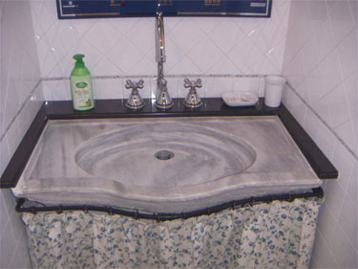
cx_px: 179
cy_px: 134
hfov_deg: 51.4
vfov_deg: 39.6
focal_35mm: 36
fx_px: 372
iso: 200
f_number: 2.8
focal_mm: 4.7
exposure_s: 1/50
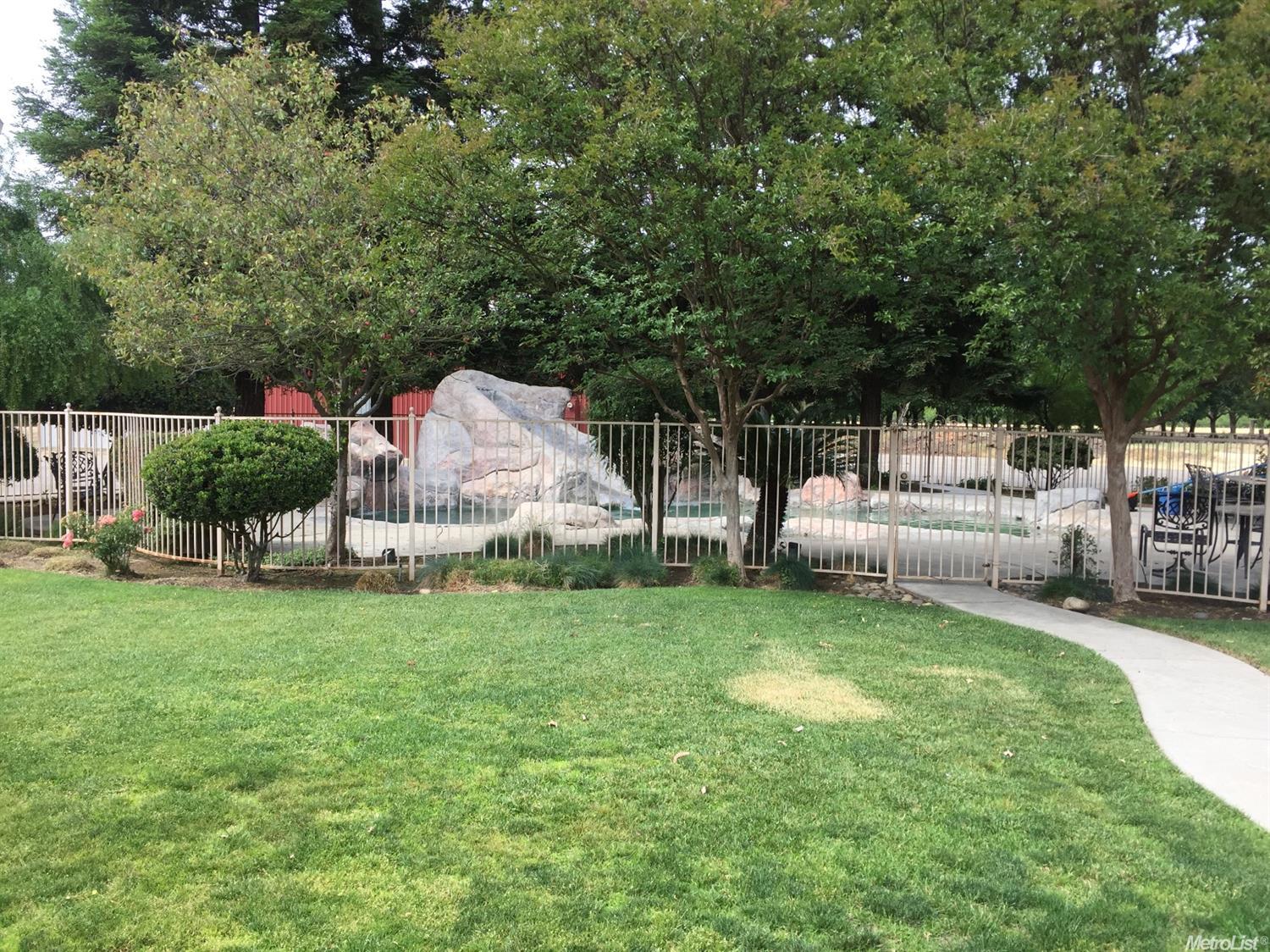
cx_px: 635
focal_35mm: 29
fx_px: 1064
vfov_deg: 48.2
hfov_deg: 61.7
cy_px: 476
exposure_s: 1/395
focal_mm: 4.15
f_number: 2.2
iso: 32
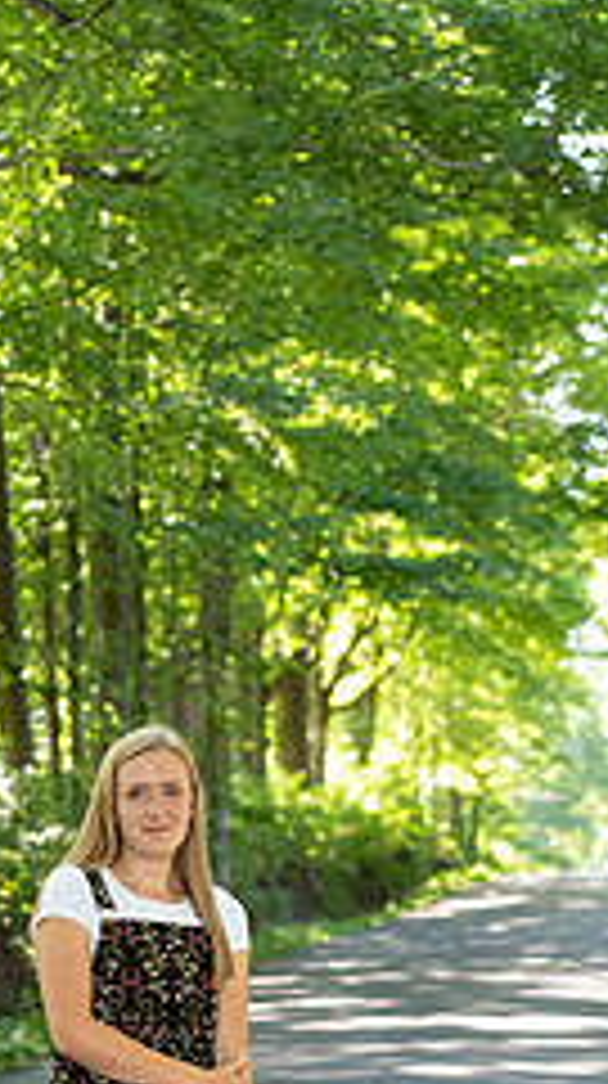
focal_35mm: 137
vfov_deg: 15.5
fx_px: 3939
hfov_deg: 8.8
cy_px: 922
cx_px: 212
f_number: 3.5
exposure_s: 1/200
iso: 640
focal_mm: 70
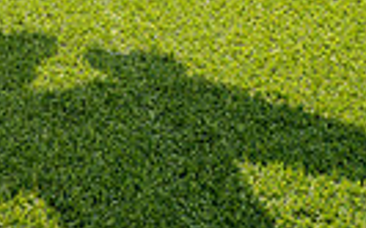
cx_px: -11
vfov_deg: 10.2
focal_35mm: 110
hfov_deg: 18.4
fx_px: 1097
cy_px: -338
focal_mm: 32
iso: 320
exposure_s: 1/250
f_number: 11
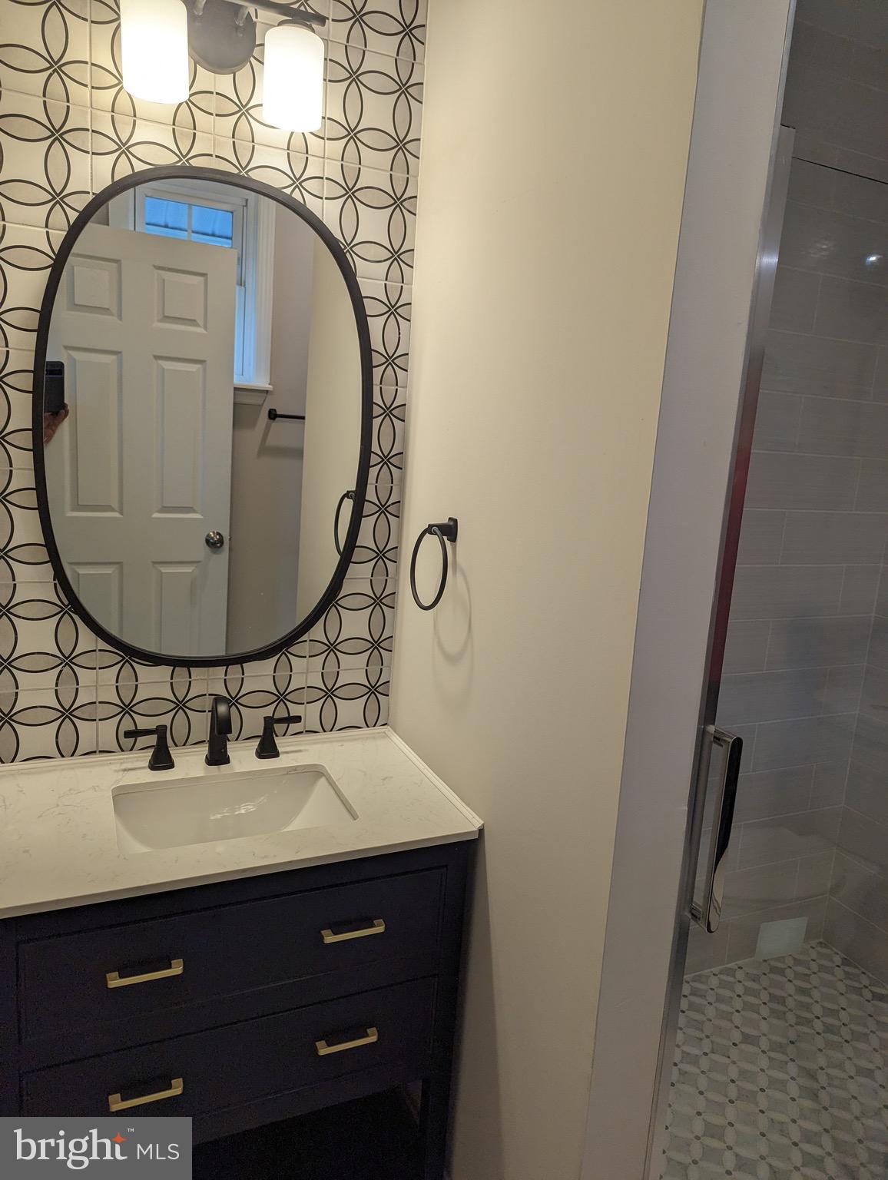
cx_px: 444
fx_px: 819
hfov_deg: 56.9
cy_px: 590
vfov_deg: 71.5
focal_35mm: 24
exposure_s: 1/120
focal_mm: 6.81
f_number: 1.85
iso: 48
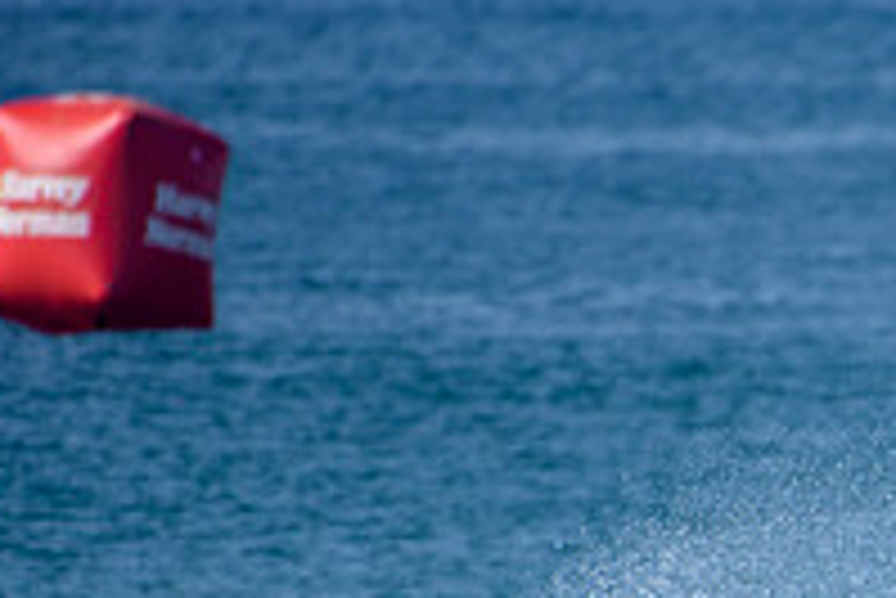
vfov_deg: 0.9
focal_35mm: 1456
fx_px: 36263
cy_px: 722
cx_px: 1238
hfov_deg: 1.4
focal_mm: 500
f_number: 5.6
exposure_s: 1/2000
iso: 160
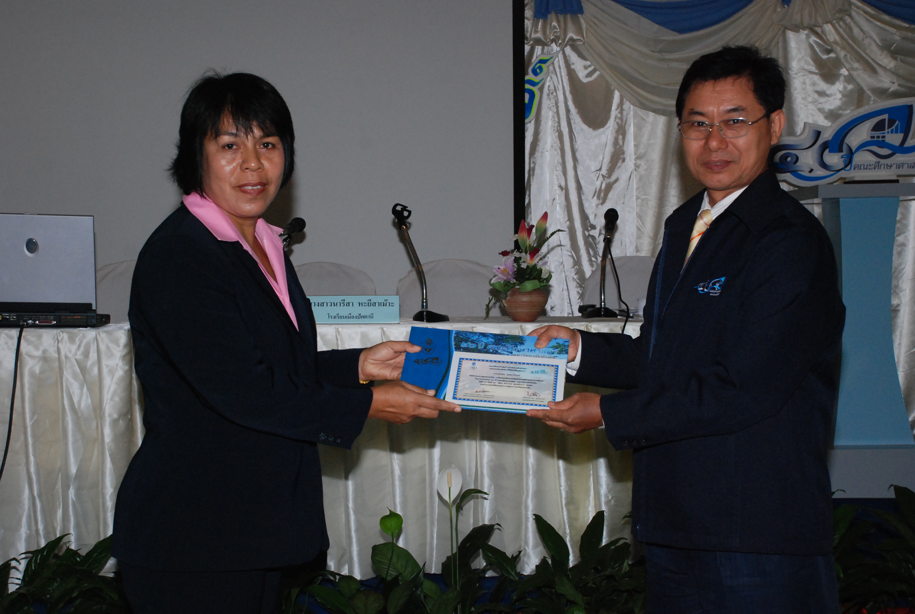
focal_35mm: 57
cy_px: 307
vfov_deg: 23.9
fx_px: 1452
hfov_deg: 35.0
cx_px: 458
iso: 1000
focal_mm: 38
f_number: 8
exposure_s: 1/200
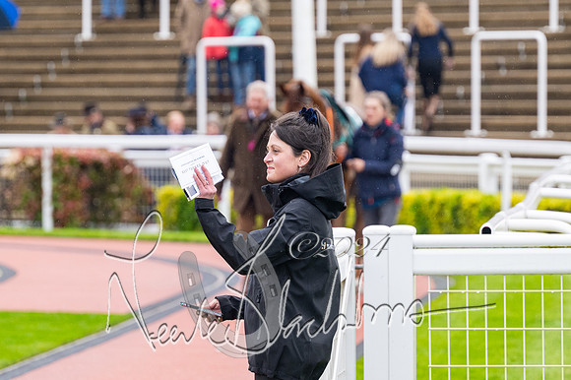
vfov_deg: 5.9
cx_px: 286
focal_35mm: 232
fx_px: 3678
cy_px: 190
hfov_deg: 8.9
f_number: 4
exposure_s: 1/1600
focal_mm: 155
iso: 800
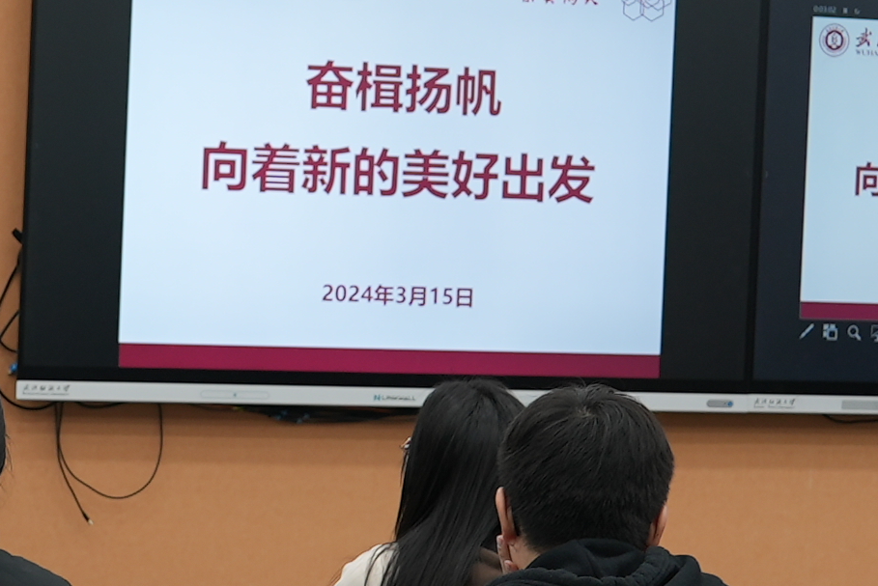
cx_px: 151
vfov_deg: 12.2
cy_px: 218
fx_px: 2733
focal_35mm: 112
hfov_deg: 18.1
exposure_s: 1/60
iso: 200
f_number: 4
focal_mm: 24
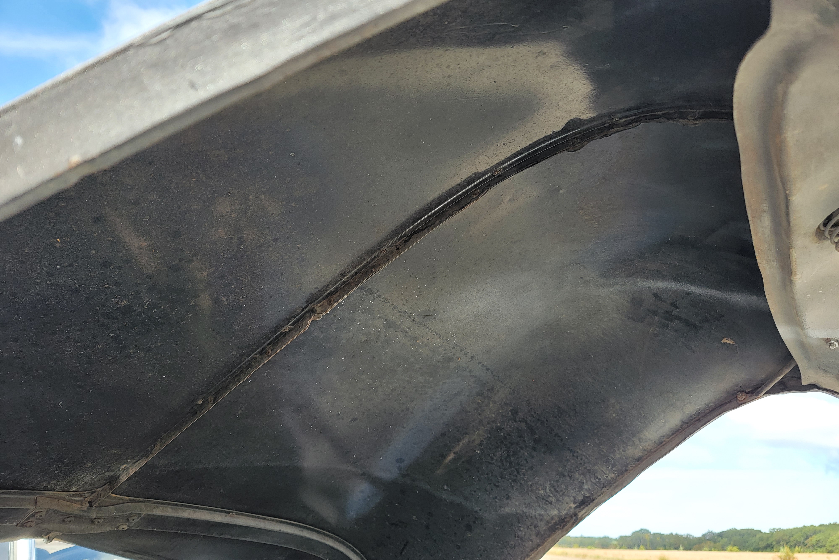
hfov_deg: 71.5
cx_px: 420
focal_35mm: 25
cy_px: 311
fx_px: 583
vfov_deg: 51.2
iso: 20
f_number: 1.8
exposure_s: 1/119
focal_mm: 6.7
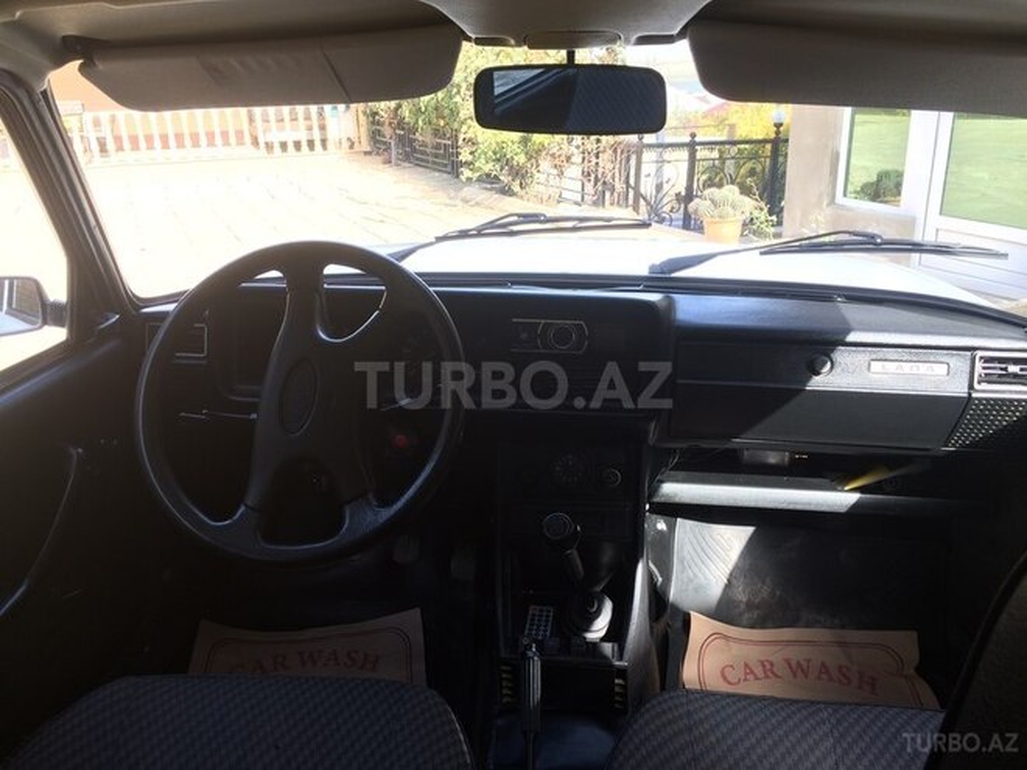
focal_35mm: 29
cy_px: 385
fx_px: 860
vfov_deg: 48.2
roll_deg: +1.2
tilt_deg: -19.9
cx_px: 514
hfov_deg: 61.7
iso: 32
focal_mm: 4.15
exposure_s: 1/138
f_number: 2.2
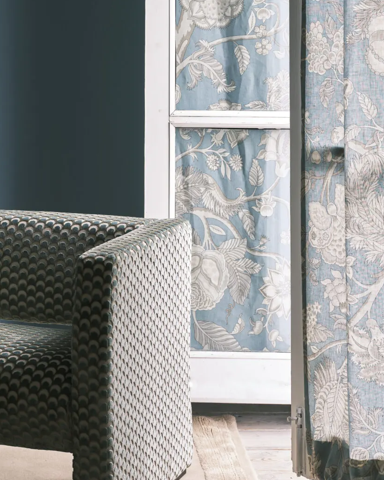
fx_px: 1719
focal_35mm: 121
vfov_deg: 15.6
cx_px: 17
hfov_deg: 12.6
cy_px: -21
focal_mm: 62.9
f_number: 5.6
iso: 100
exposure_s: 1/4.55
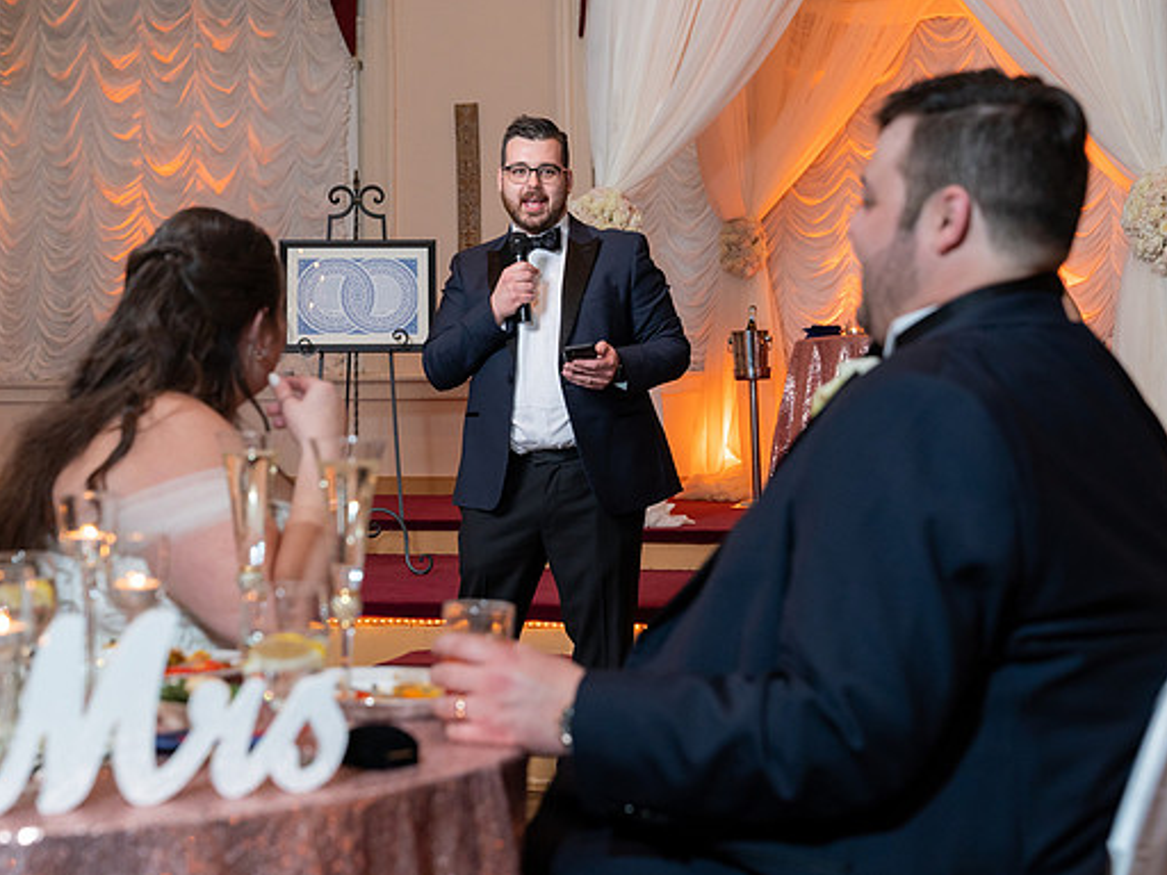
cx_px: 540
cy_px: 440
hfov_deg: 32.7
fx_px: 1989
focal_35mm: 59
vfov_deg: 24.8
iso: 2000
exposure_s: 1/100
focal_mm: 51
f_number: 4
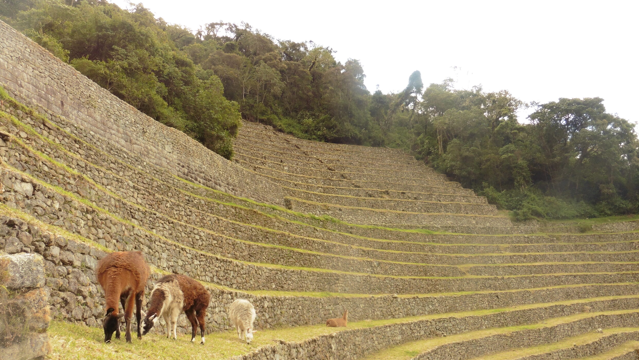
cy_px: 206
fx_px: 458
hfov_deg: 69.8
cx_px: 313
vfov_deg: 42.8
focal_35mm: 27
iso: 100
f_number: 4
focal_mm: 4.3
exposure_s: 1/200
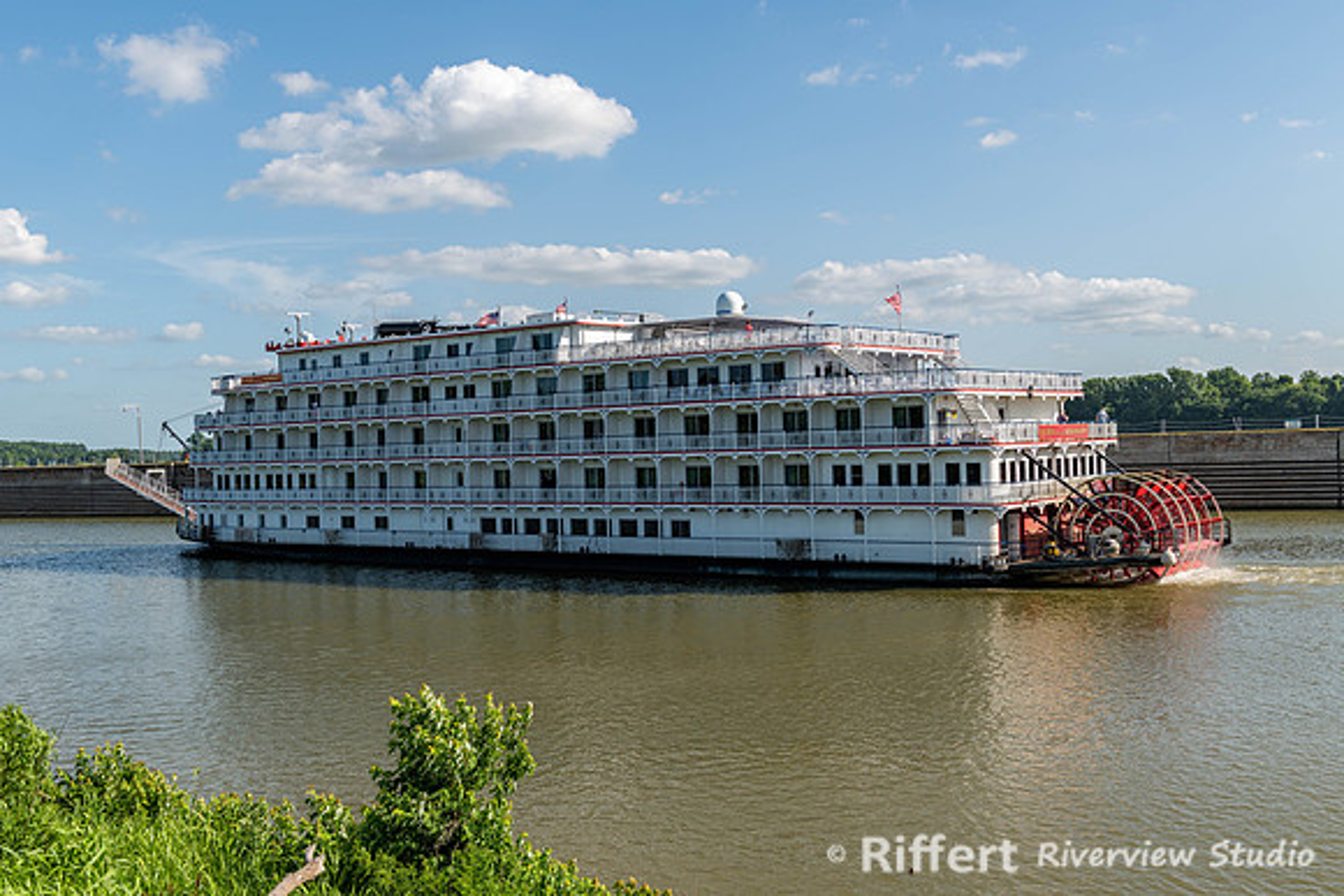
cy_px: 448
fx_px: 1419
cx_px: 672
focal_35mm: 38
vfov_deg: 35.1
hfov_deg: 50.7
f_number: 8
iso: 64
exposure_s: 1/200
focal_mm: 38
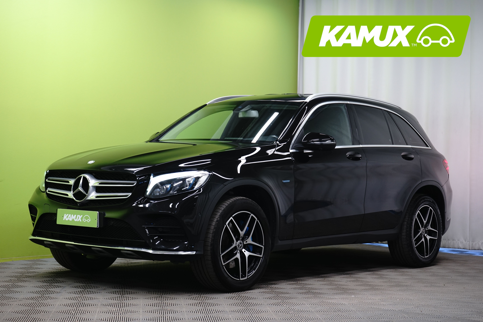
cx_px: 242
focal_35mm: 69
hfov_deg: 29.2
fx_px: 926
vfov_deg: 19.7
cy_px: 161
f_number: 8
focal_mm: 69
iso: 500
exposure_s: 1/6
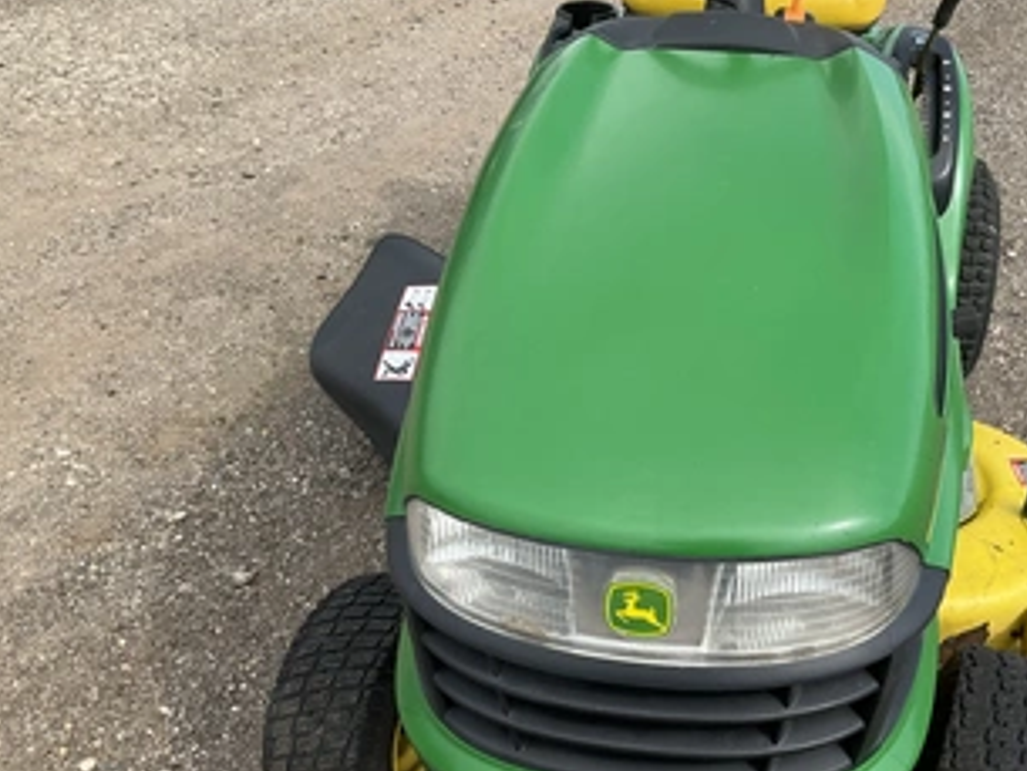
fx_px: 1128
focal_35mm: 38
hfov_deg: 48.3
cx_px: 663
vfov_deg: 37.5
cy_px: 481
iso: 25
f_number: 1.8
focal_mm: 3
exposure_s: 1/829
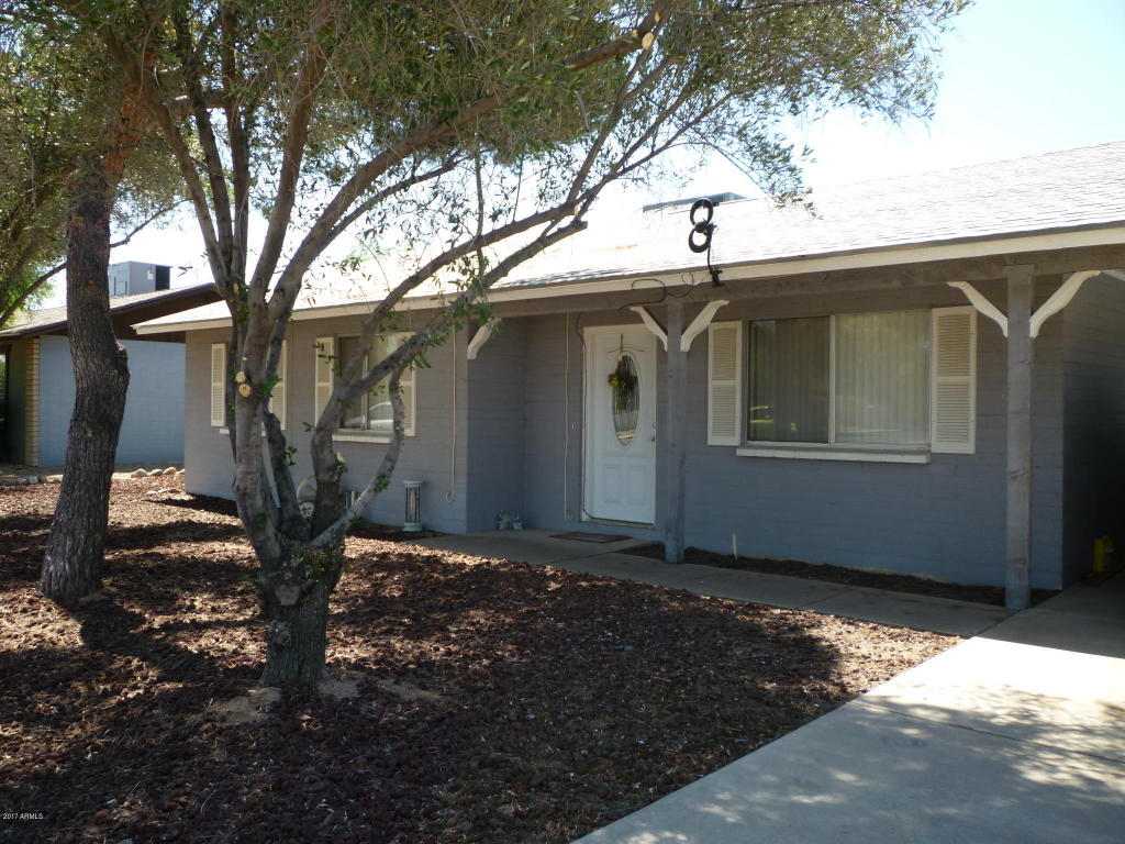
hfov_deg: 61.7
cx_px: 562
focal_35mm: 29
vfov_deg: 48.2
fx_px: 942
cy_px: 422
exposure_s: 1/200
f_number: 3.3
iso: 80
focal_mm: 5.2
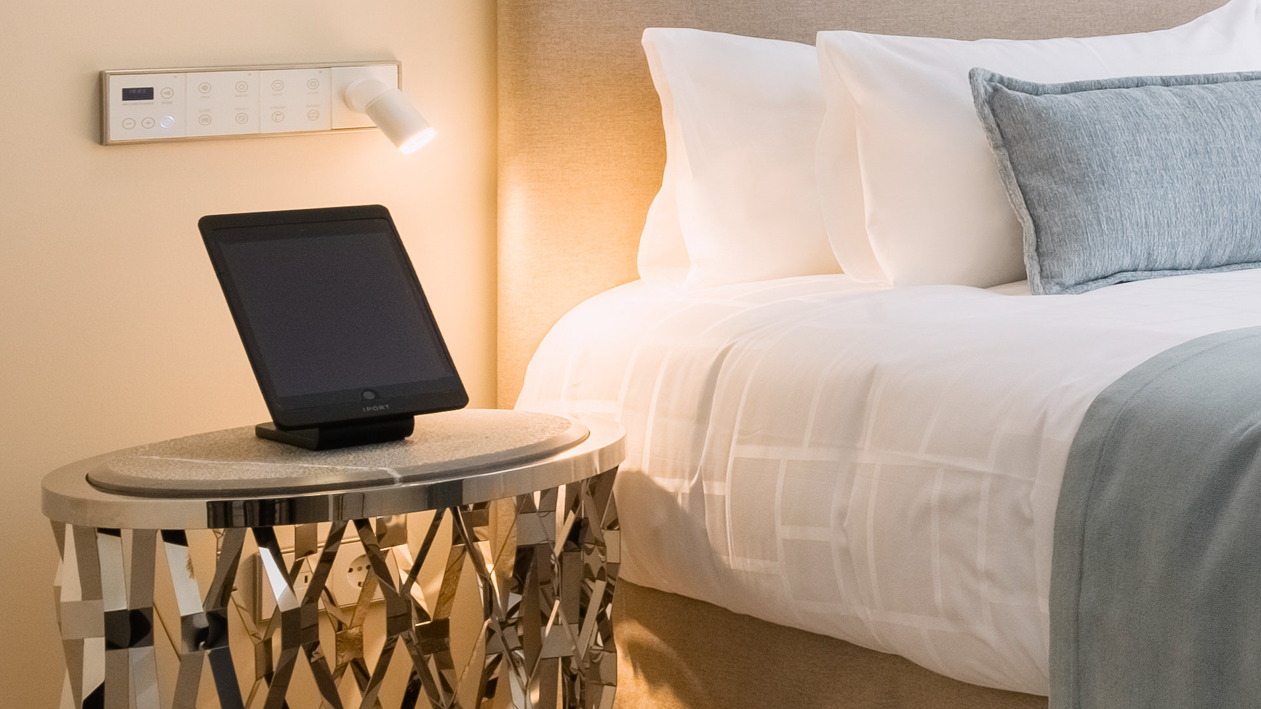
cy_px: -40
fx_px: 2508
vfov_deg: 15.7
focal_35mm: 75
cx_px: 1975
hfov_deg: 22.3
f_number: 10
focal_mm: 14.5
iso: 320
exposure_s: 1/200
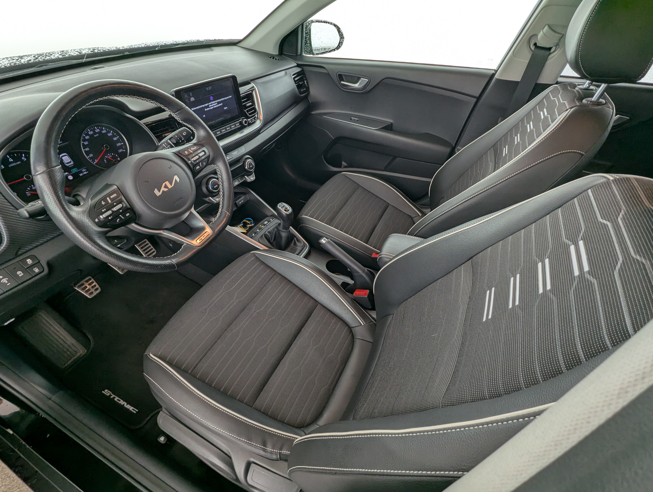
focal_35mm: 16
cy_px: 246
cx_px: 326
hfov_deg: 94.4
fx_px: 302
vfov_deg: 78.2
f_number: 2.2
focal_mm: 2.35
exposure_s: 1/41.3
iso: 75
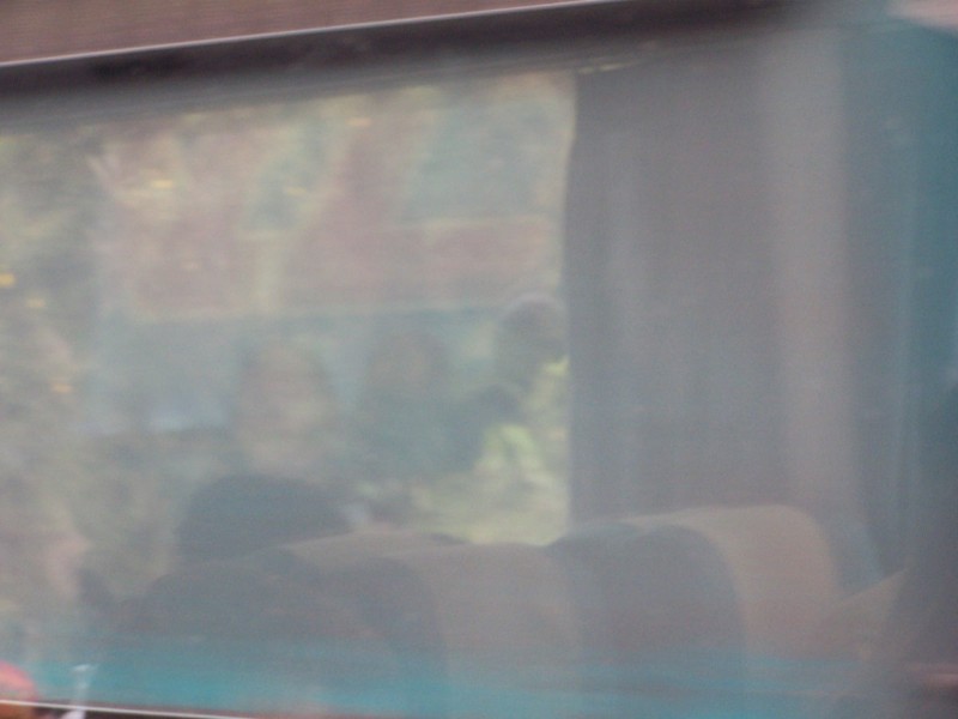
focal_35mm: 128
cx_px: 479
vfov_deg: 11.6
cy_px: 360
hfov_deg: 15.4
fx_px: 3542
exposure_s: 1/60
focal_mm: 21.2
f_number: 3.2
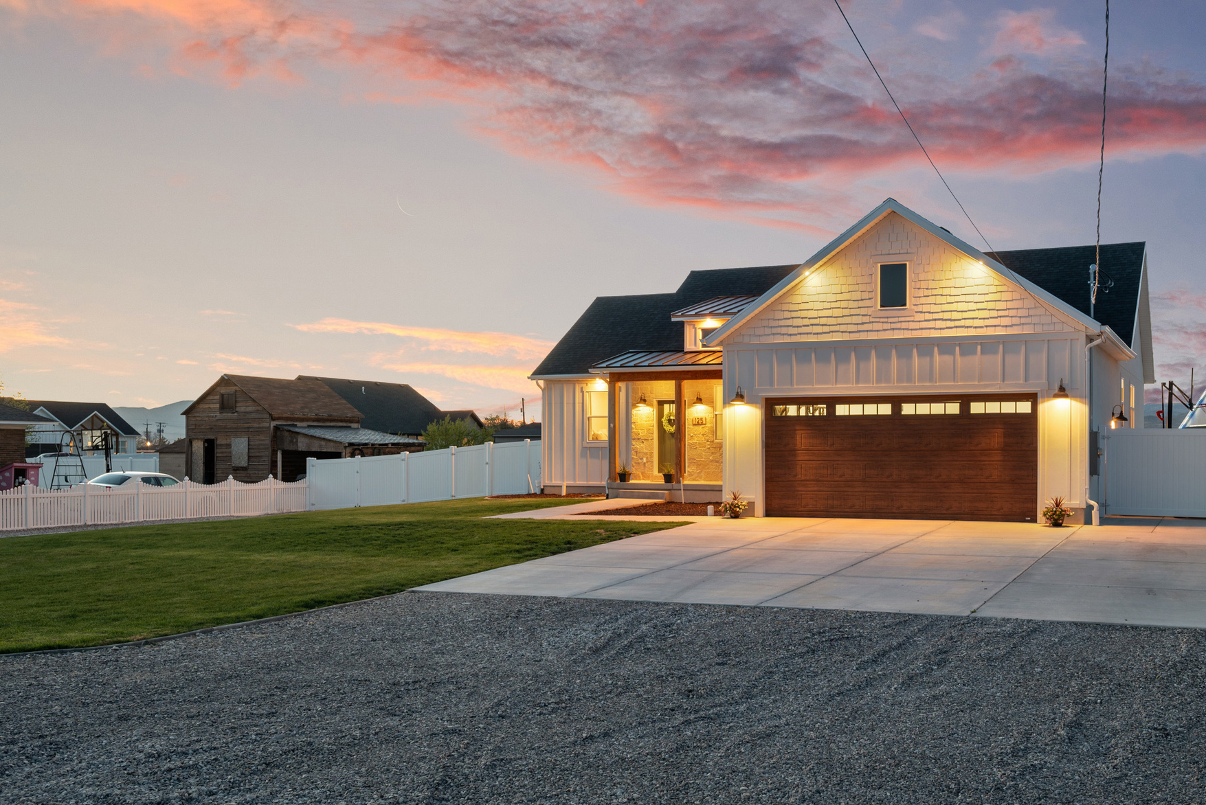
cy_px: 406
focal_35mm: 35
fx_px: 1173
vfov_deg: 37.9
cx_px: 686
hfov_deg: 54.2
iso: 250
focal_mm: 30
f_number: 7.1
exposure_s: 1.3
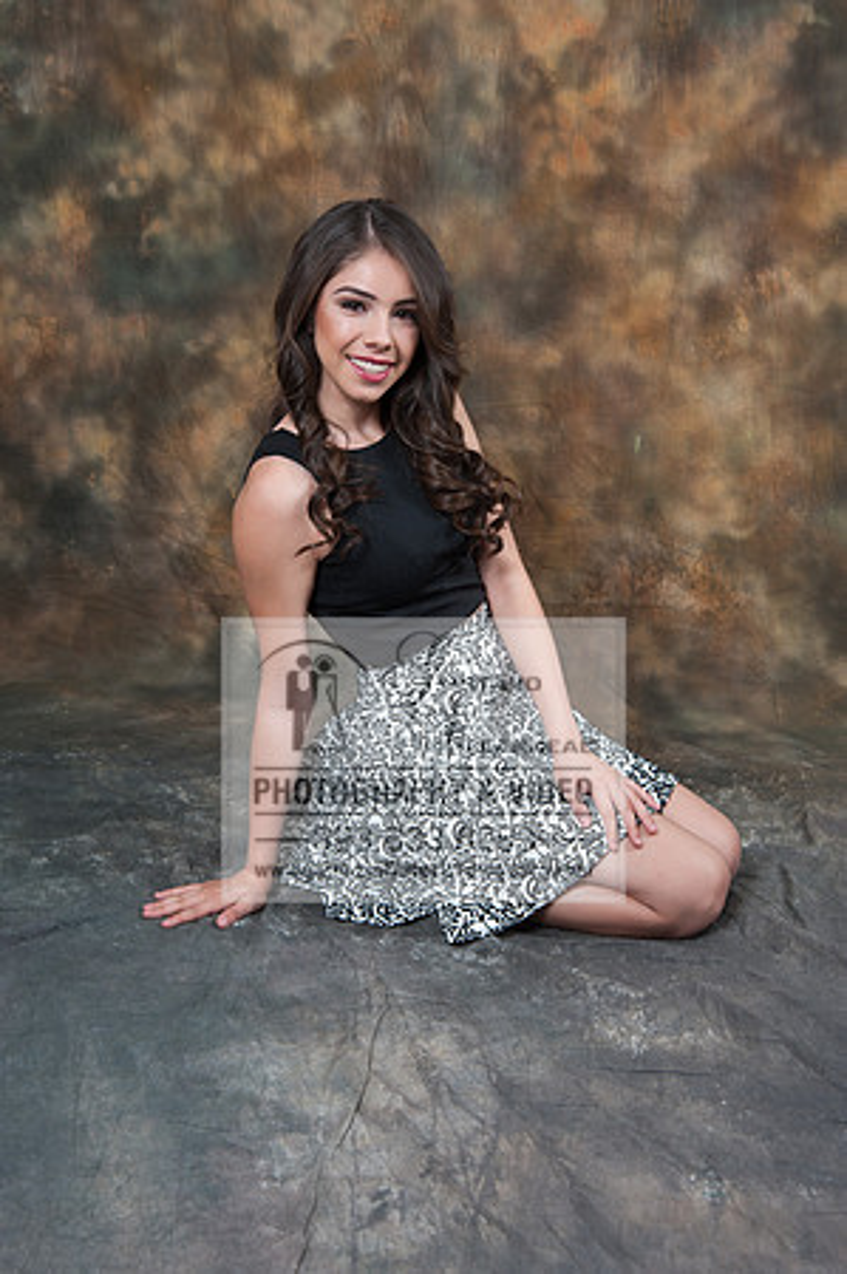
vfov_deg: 41.2
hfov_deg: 28.0
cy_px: 637
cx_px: 424
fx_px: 1698
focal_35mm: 48
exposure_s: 1/160
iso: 200
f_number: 8
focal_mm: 48
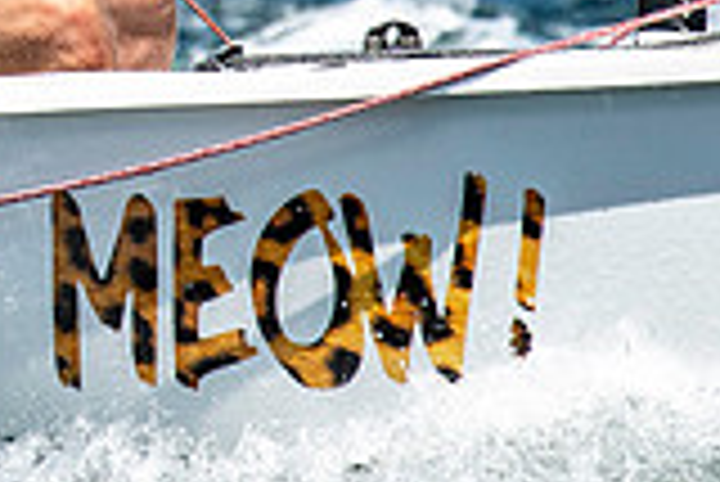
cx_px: -382
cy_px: -327
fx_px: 32569
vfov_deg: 0.8
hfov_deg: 1.3
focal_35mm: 1627
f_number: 5
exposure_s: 1/5000
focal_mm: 300
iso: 500
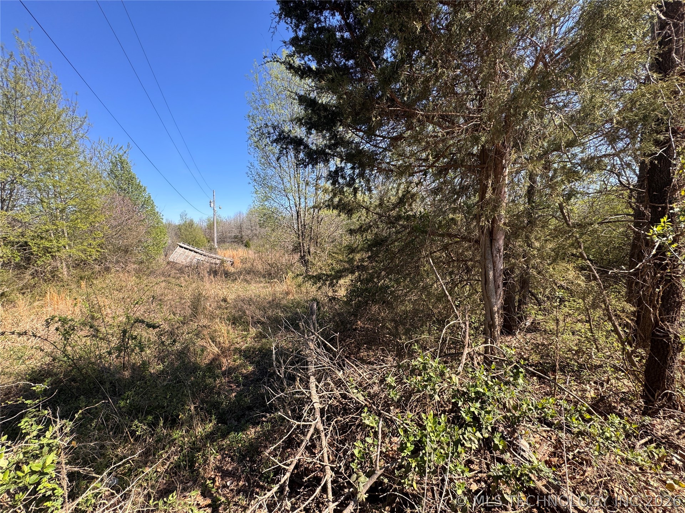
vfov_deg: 85.7
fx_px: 277
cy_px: 256
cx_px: 342
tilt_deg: -5.7
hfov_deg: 102.1
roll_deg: +1.2
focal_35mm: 14
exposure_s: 1/713
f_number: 2.2
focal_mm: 2.22
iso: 40
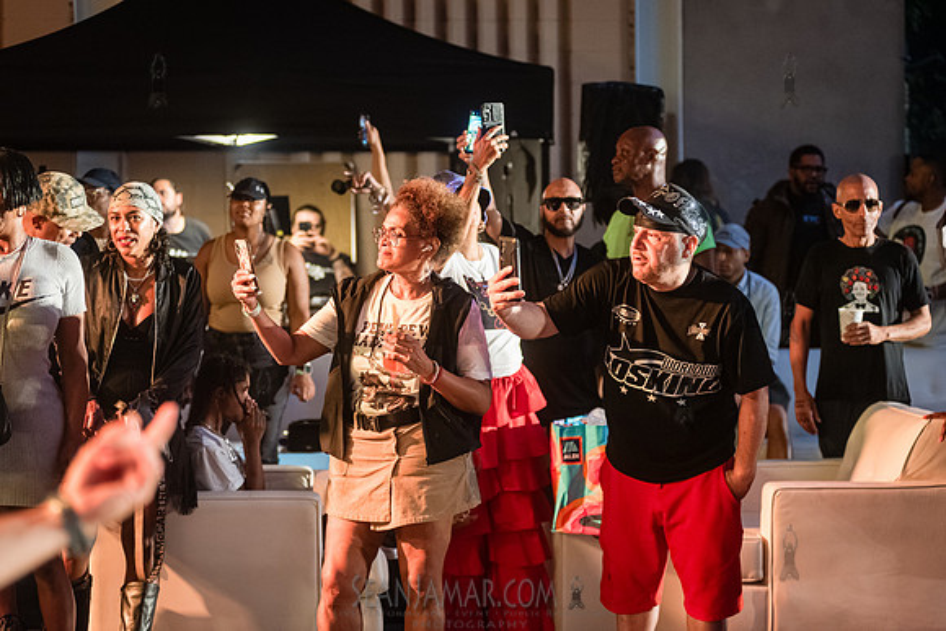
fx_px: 2252
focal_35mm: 86
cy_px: 316
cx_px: 473
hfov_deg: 23.7
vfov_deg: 16.0
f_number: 2.8
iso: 6400
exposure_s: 1/160
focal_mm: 80
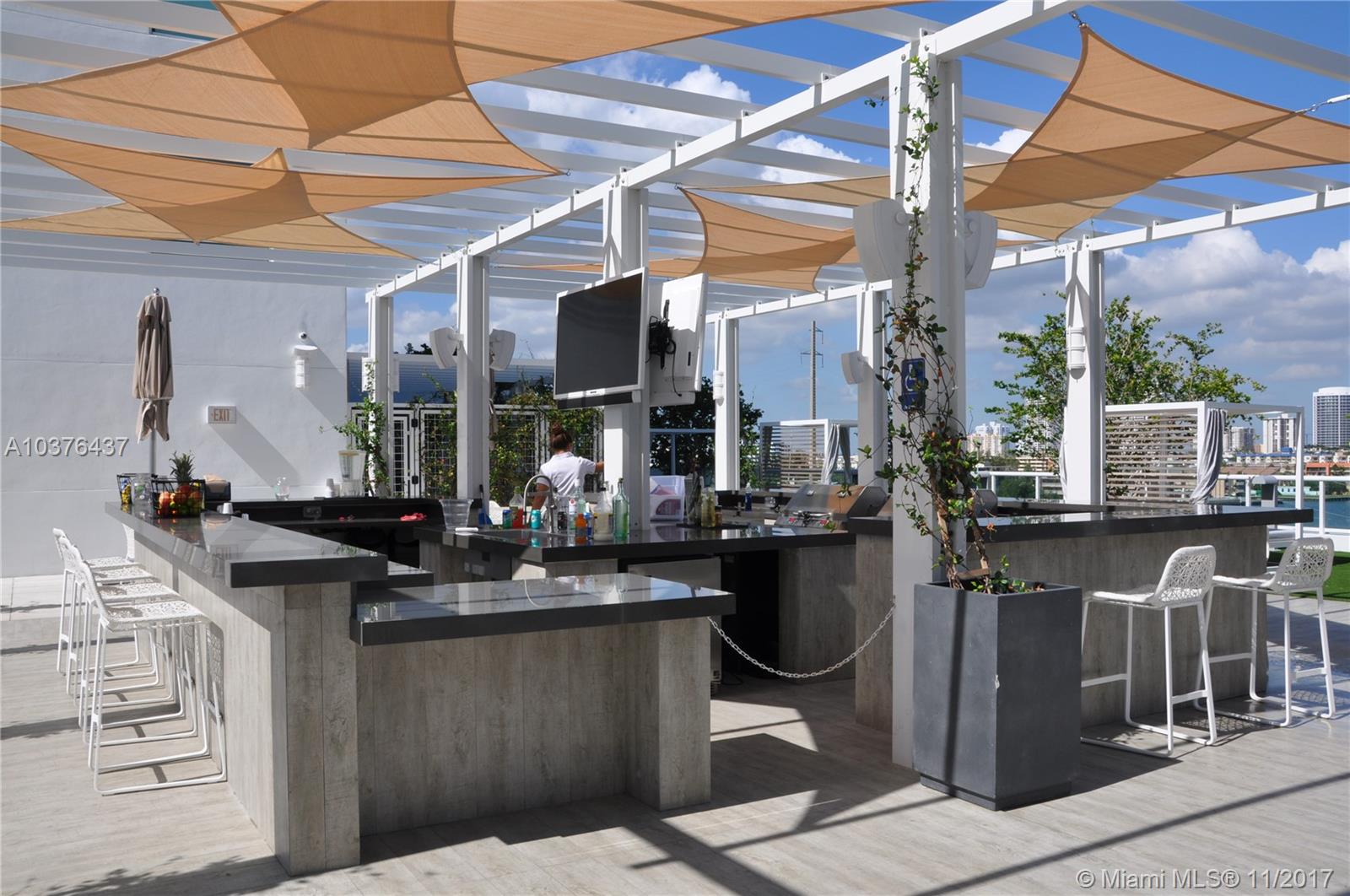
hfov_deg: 62.0
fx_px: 1123
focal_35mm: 30
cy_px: 448
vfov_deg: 43.5
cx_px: 675
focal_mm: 20
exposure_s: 1/200
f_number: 14
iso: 200
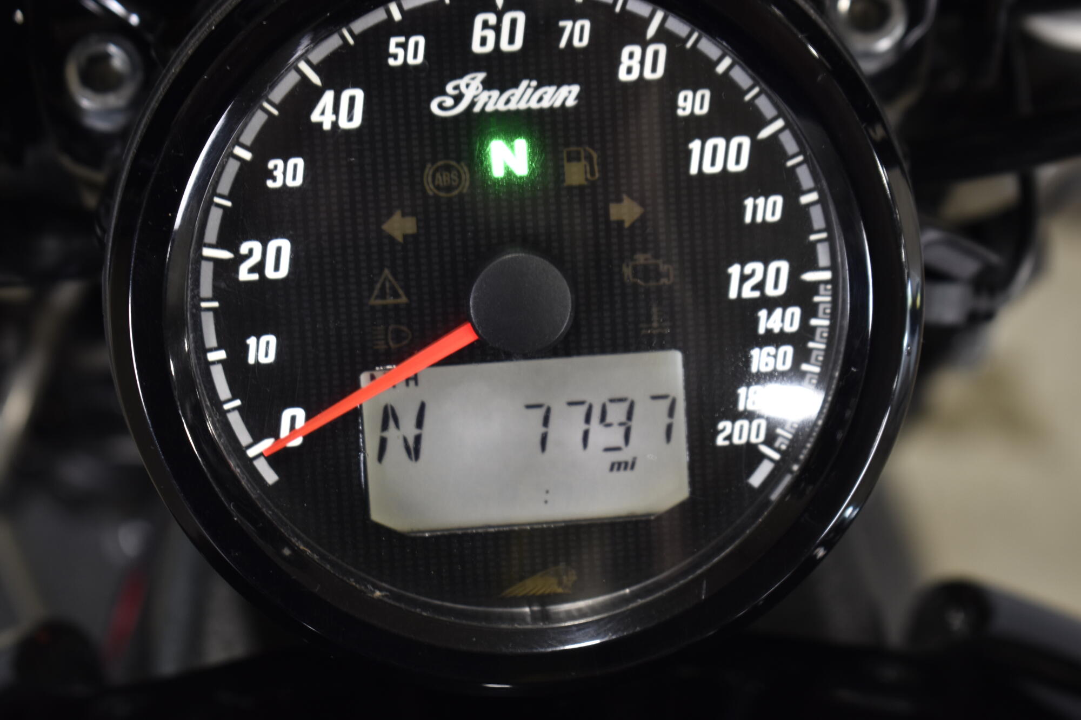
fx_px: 2477
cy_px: 360
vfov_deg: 16.6
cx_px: 540
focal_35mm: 82
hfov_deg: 24.6
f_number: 5.6
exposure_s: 1/10
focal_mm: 55
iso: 400
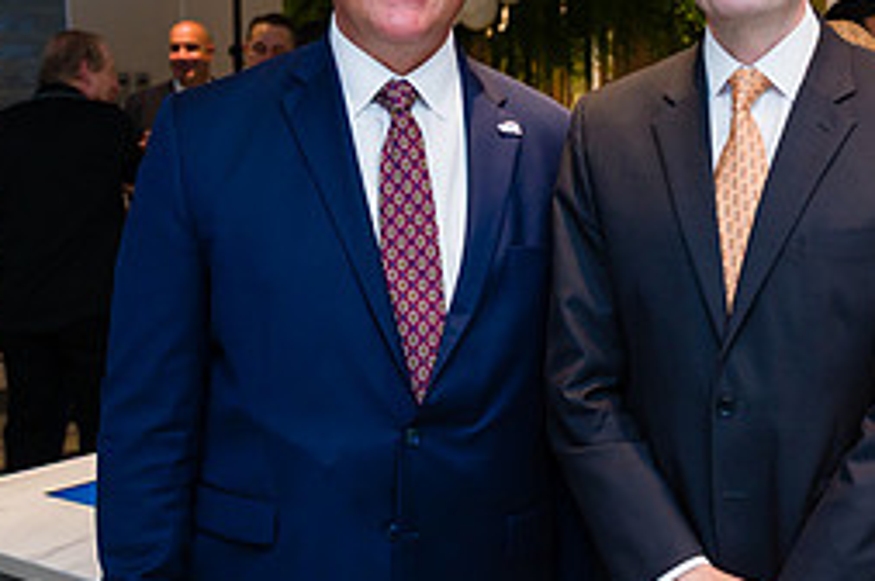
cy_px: 297
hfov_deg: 30.7
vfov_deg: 20.9
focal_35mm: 65
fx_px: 1578
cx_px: 591
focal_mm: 28
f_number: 3.5
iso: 400
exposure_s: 1/200
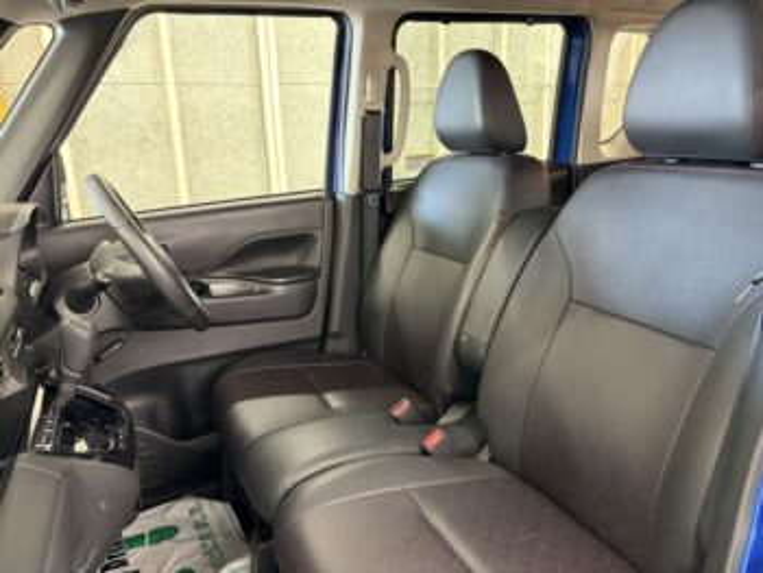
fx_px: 573
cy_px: 286
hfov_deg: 67.3
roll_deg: +2.4
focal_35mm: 26
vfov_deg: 53.1
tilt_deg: -14.1
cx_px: 382
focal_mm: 5.96
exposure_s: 1/50
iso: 500
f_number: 1.6
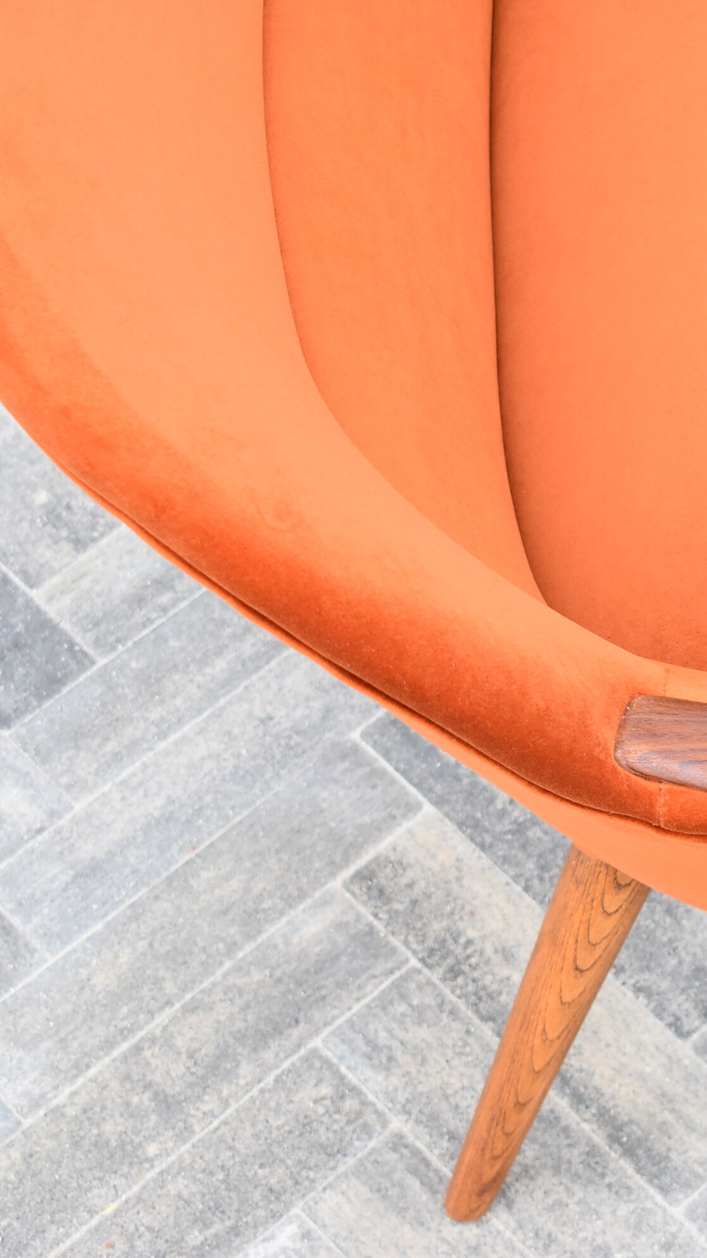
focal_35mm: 114
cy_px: 632
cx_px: 888
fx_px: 3800
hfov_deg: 10.4
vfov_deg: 18.8
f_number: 5.6
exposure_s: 1/125
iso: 640
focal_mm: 48
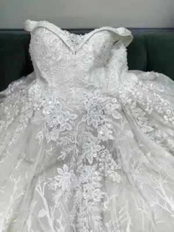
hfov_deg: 25.7
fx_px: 382
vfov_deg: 33.8
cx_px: 87
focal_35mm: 57
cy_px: 116
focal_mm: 6.6
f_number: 2.8
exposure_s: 1/50
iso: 100
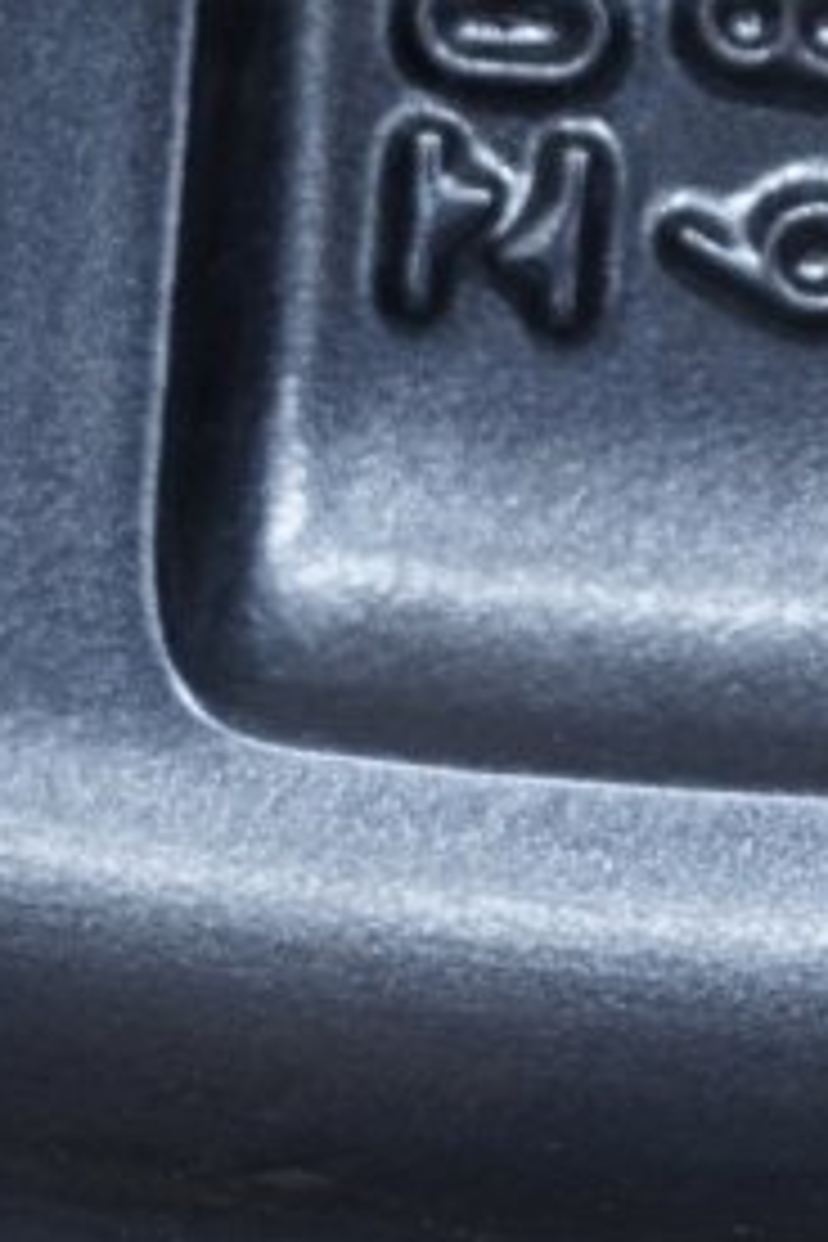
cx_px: 1382
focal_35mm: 369
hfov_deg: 3.7
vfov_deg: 5.4
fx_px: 12730
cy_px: -1557
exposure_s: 1/125
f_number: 7.1
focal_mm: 53
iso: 200
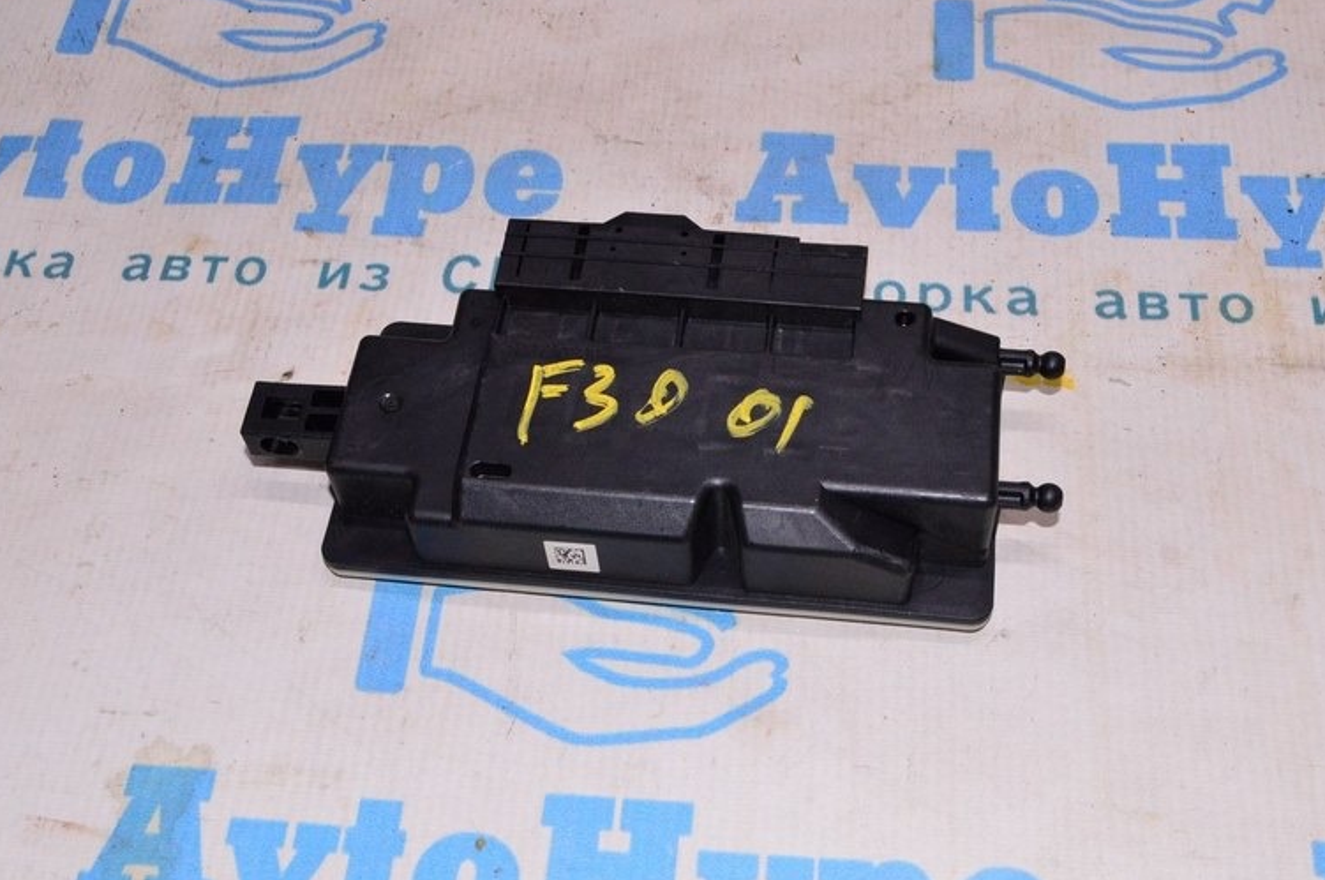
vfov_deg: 29.6
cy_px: 581
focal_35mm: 45
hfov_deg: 43.6
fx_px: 1654
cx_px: 658
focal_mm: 22
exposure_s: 1/200
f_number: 8
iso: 1600
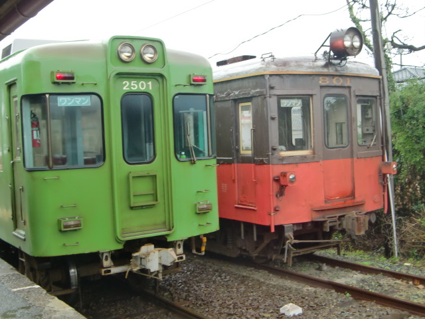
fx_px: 565
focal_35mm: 46
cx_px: 212
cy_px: 160
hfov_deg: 41.2
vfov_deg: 31.5
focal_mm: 8.2
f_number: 3.3
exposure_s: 1/60
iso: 100
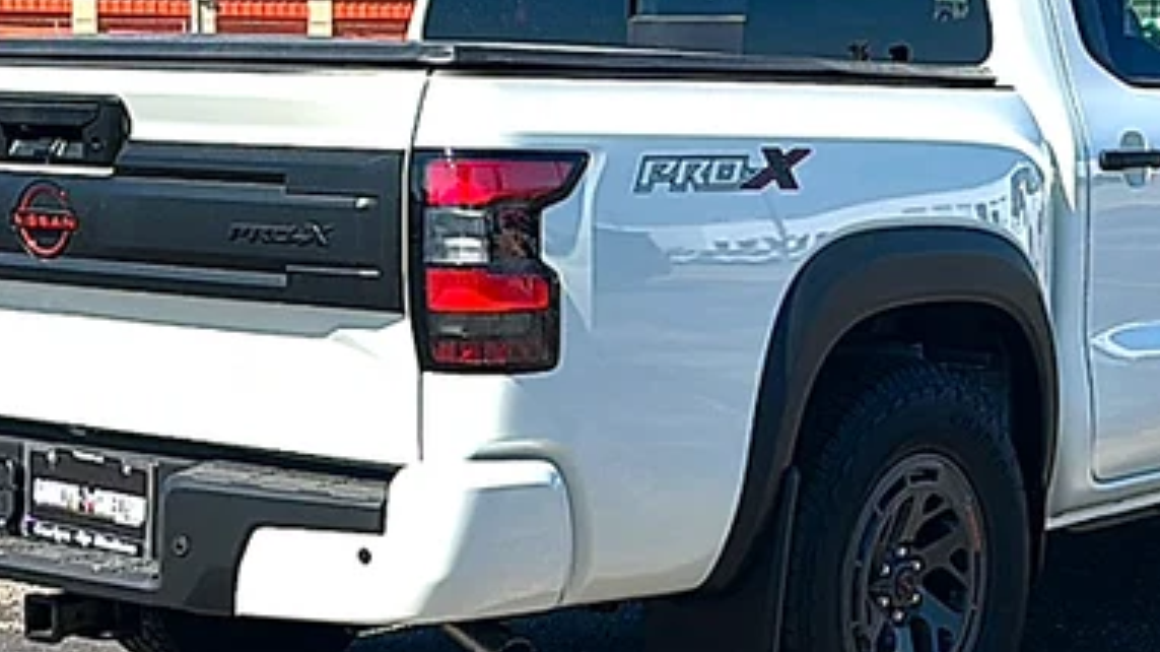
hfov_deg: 27.8
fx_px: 2337
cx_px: 712
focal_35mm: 76
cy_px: 315
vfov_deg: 15.9
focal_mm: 6.86
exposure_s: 1/5051
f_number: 1.78
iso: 80
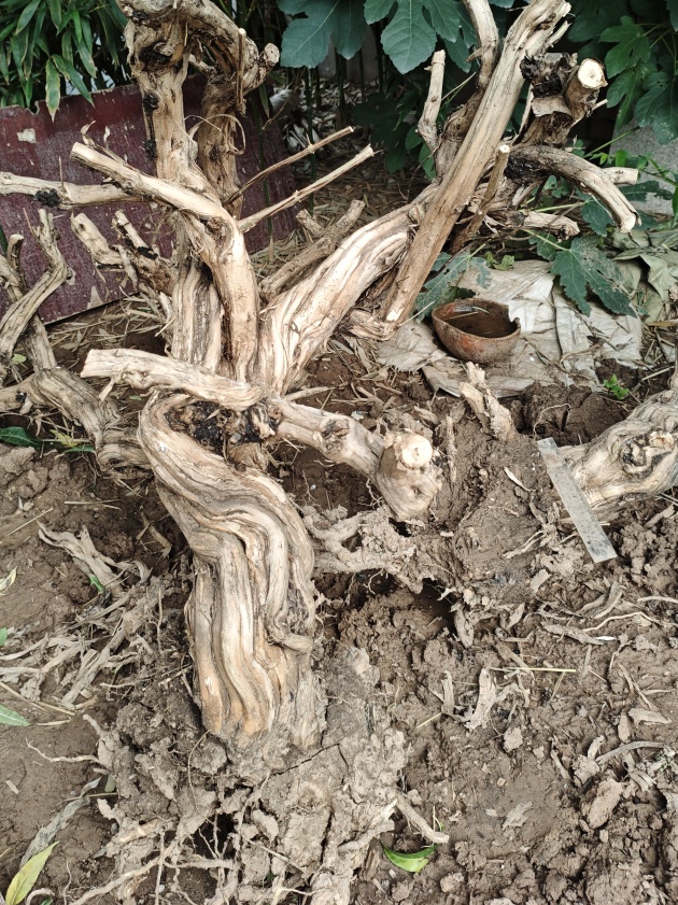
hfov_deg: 42.8
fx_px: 862
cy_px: 352
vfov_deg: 54.9
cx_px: 286
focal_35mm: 33
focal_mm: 4.94
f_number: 1.5
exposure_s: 1/244
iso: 100
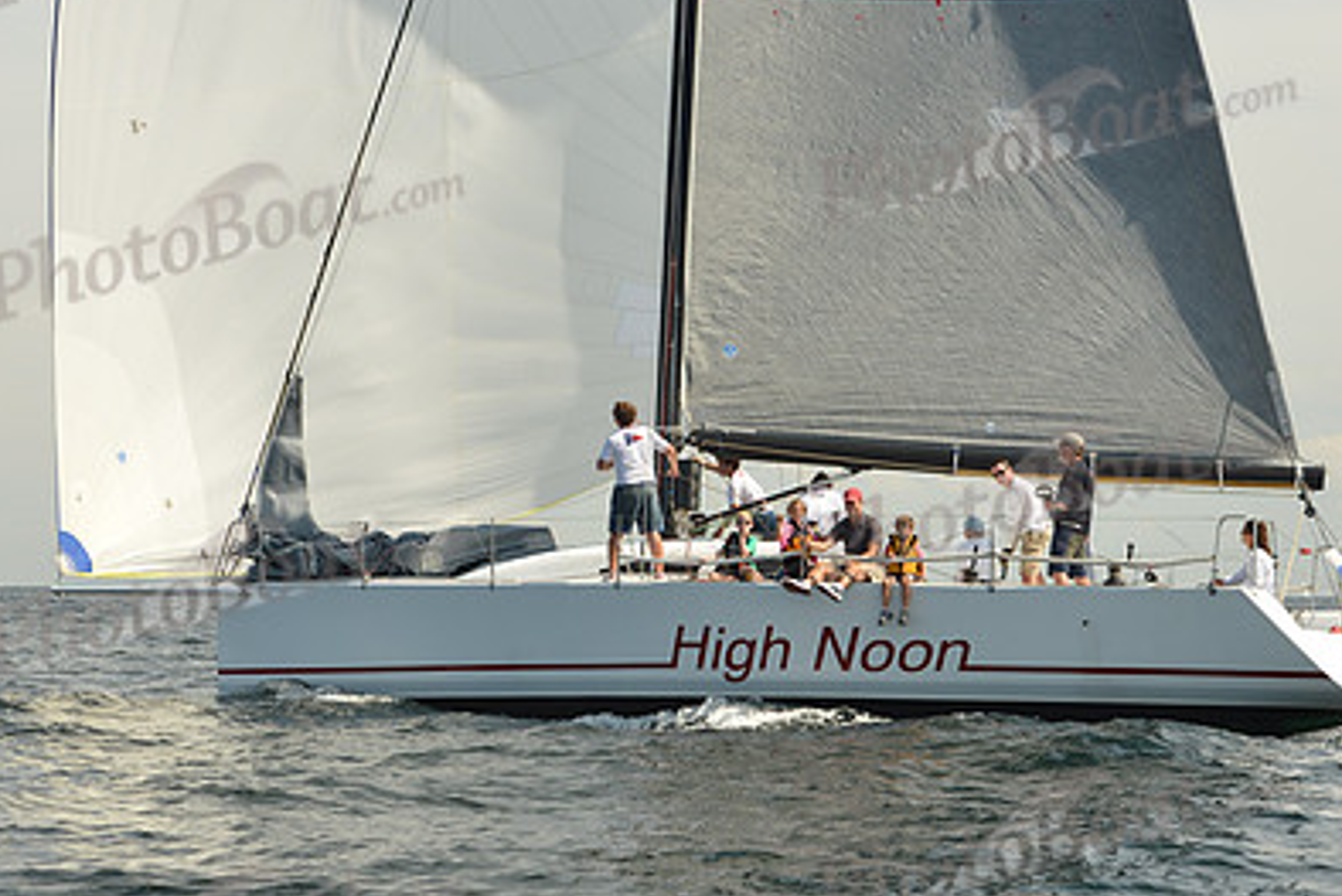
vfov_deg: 13.3
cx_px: 644
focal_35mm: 103
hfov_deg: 19.8
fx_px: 3841
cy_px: 363
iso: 320
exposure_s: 1/1250
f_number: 7.1
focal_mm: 70
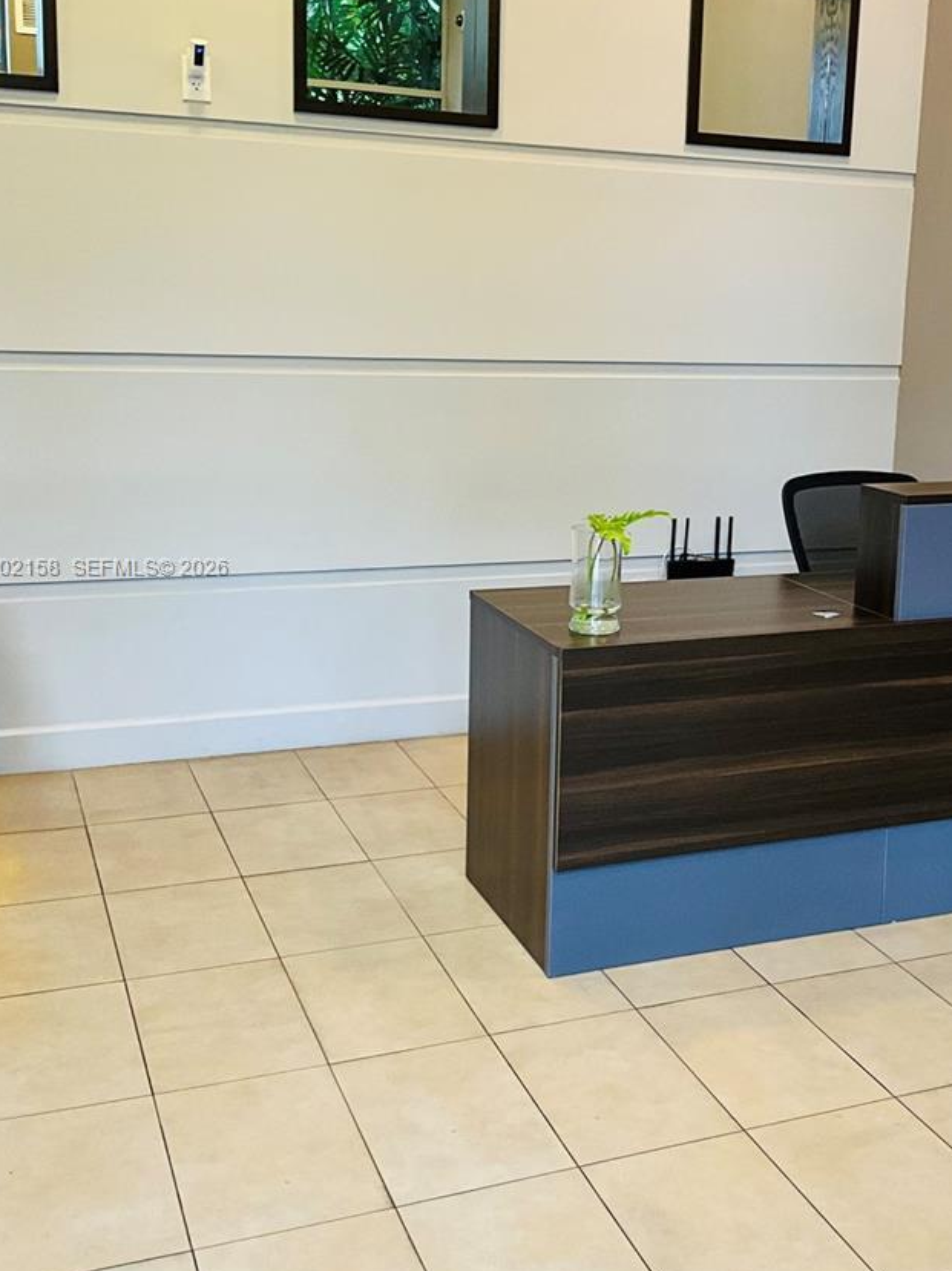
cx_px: 633
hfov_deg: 34.0
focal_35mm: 42
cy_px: 569
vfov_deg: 44.7
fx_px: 1541
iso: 80
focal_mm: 3
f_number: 1.8
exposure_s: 1/60
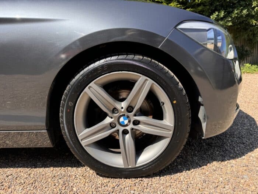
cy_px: 97
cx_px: 129
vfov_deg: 56.8
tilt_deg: -9.3
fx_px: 179
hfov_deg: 71.6
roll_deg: +4.3
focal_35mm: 24
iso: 80
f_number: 1.78
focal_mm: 6.76
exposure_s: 1/1238
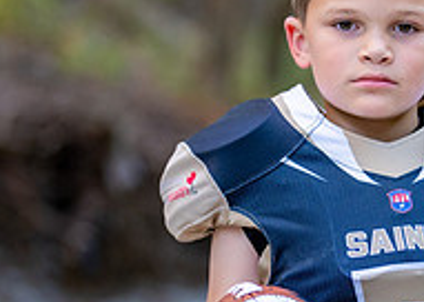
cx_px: 411
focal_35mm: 174
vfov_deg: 8.2
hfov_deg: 11.5
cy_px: 236
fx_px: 2093
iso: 500
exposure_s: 1/500
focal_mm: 50
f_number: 1.2
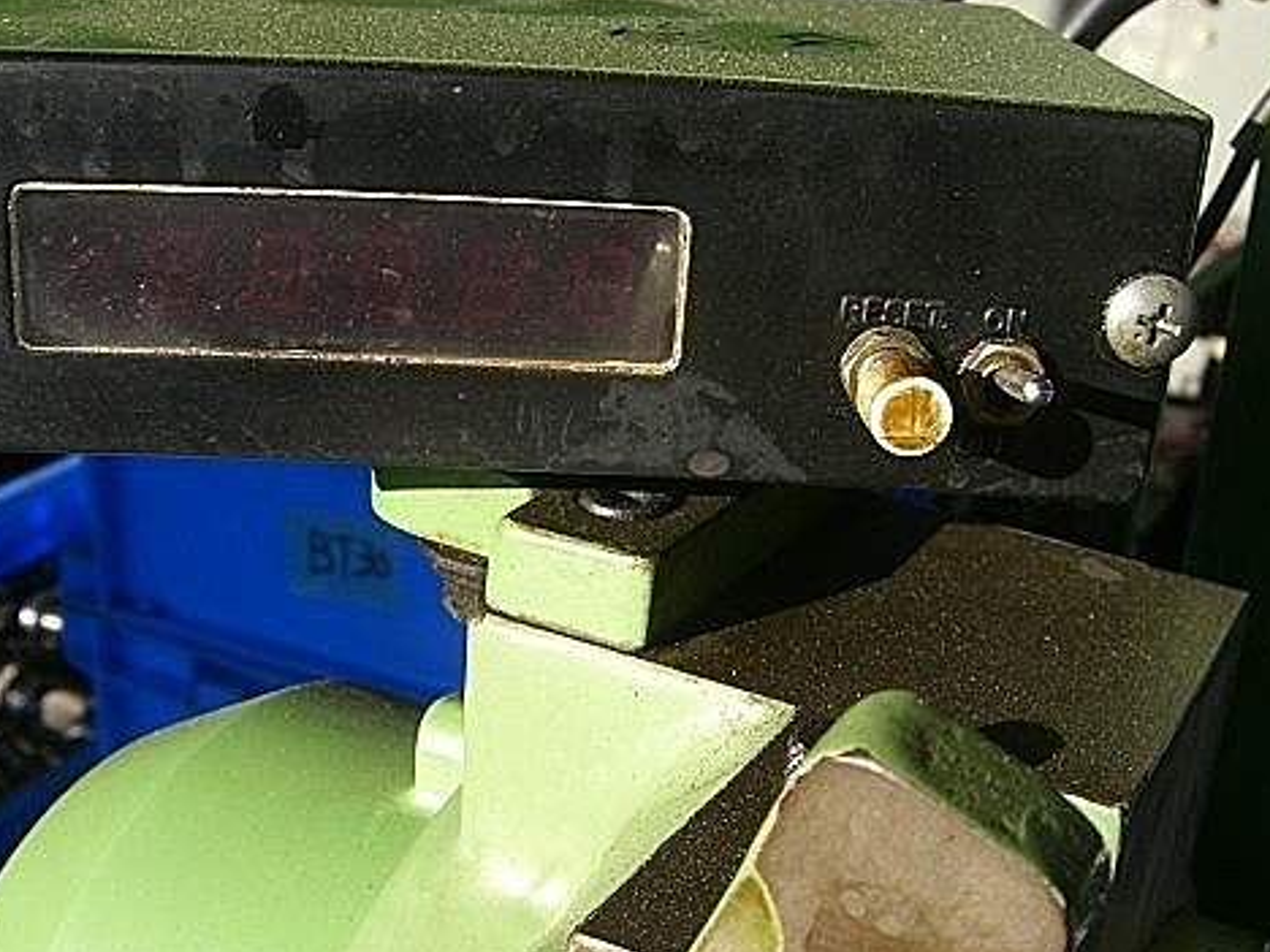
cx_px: 545
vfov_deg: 27.9
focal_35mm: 52
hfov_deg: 36.8
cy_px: 618
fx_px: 1908
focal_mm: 6.2
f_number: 4.3
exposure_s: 1/250
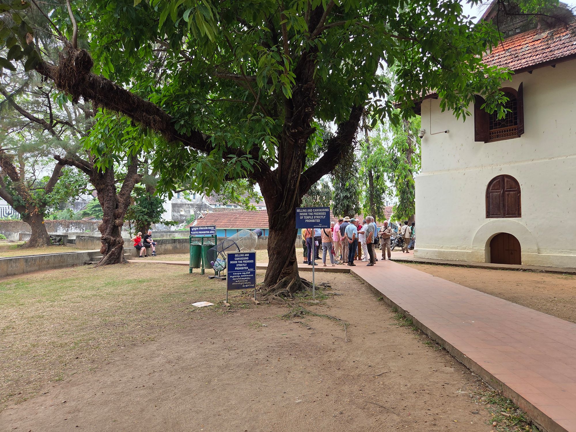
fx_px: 383
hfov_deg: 73.9
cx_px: 288
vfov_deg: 58.9
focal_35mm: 23
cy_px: 216
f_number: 1.8
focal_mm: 5.4
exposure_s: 1/734
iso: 80
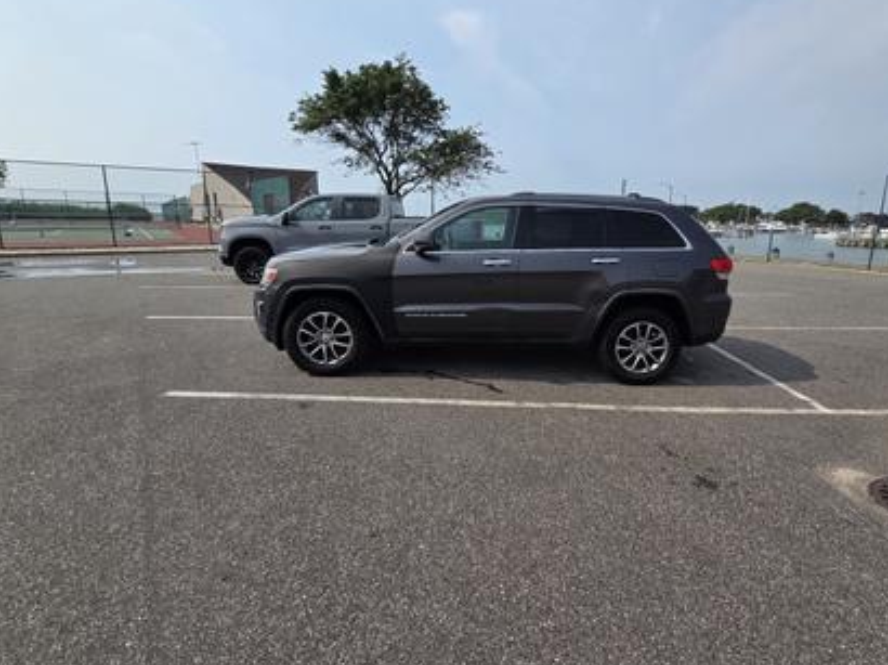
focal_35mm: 16
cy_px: 310
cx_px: 494
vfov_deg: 77.9
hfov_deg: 94.1
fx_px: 410
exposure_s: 1/3109
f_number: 2.2
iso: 50
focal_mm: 2.2
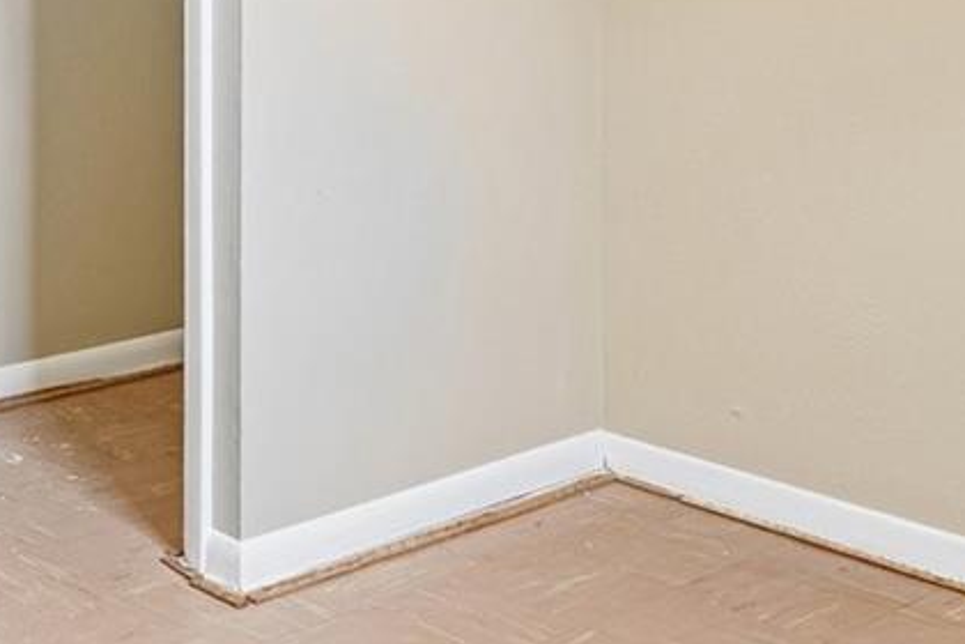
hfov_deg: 29.2
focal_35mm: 63
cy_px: -78
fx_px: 1686
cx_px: -69
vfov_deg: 20.5
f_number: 8
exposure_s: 1/8
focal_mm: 11
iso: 500
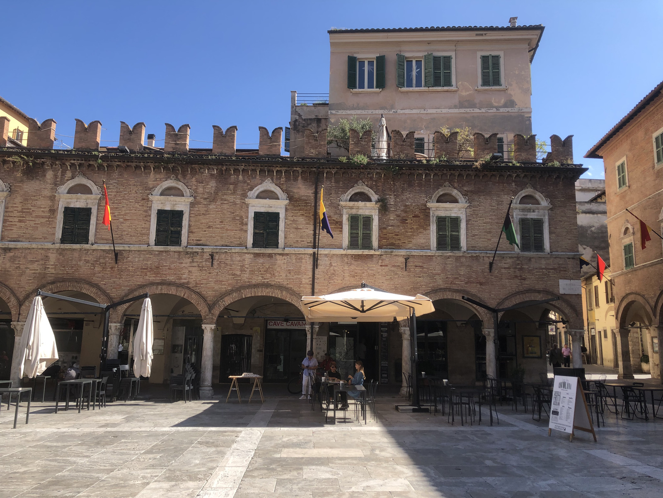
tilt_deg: +10.0
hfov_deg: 63.4
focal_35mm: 28
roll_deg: -0.3
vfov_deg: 49.7
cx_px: 332
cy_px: 249
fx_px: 536
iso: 20
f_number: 1.8
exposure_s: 1/934
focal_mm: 4
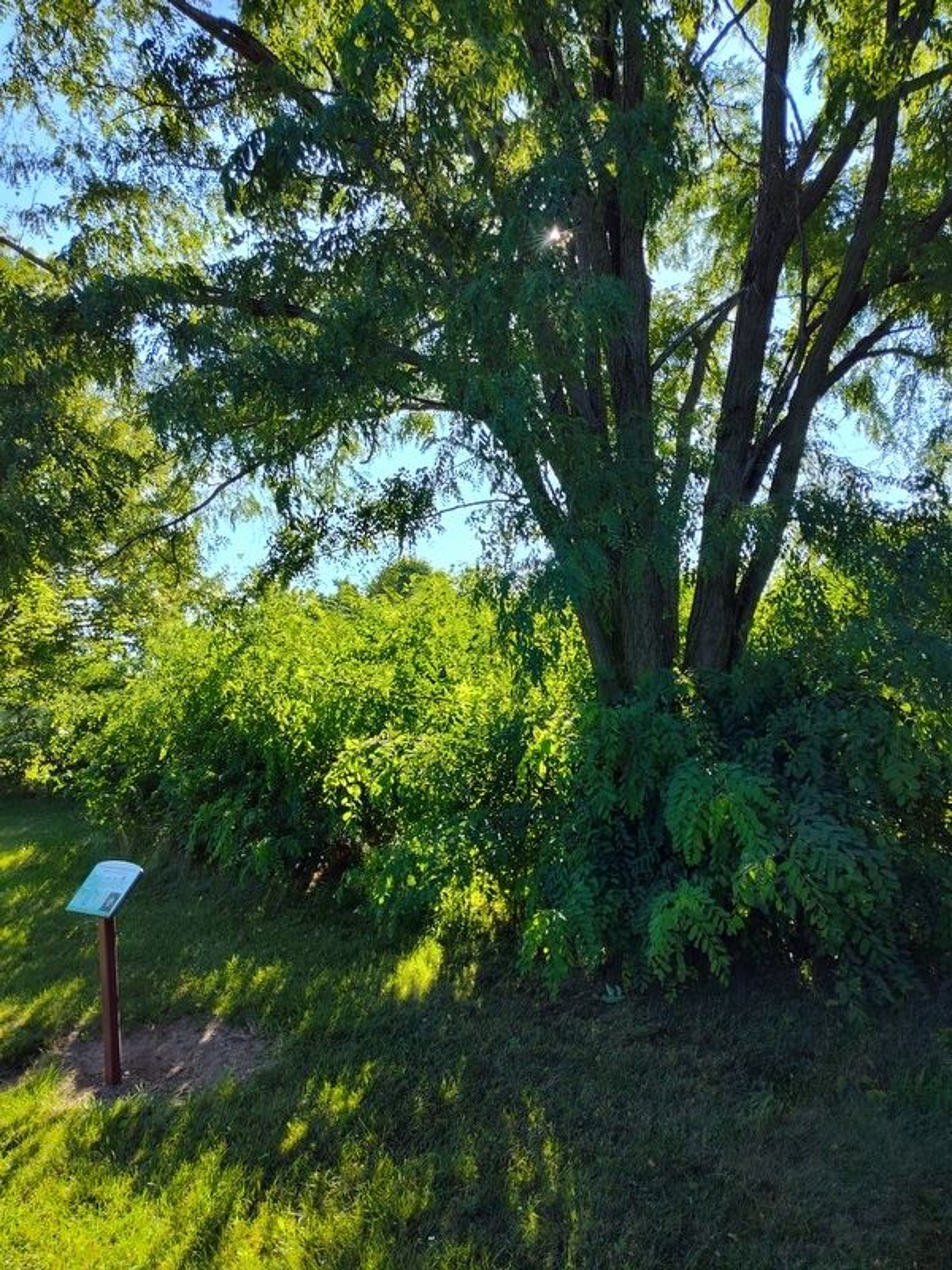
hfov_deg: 58.9
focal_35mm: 23
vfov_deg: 73.9
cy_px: 635
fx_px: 843
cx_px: 476
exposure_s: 1/505
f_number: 1.8
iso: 100
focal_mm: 5.56
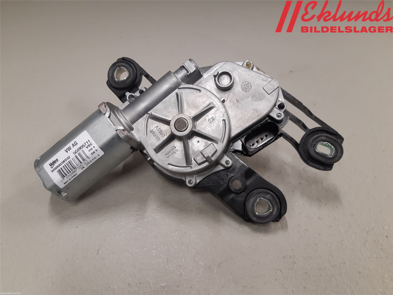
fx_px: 295
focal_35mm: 26
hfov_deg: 67.3
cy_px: 148
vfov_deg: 53.1
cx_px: 196
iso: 100
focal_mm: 3.93
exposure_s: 1/50
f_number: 1.7
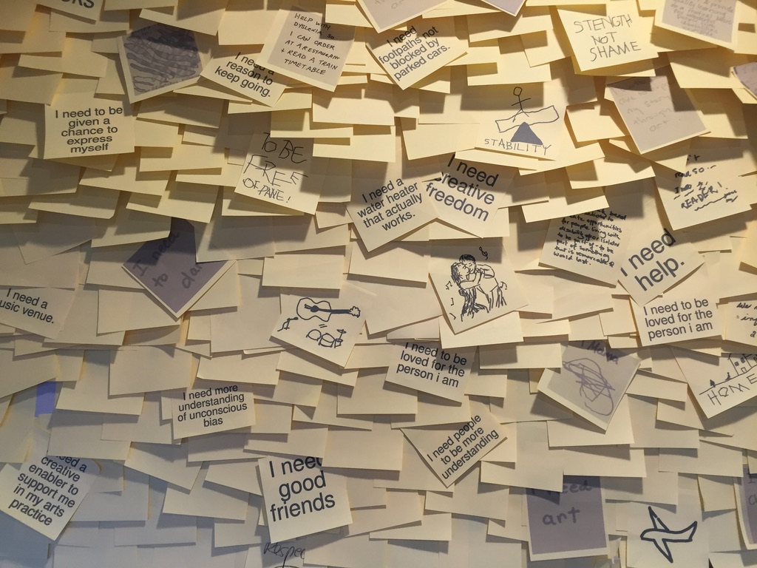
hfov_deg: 61.7
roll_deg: +0.8
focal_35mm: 29
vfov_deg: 48.2
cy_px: 284
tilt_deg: +1.6
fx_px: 634
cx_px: 378
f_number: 2.2
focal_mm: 4.15
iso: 40
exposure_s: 1/33
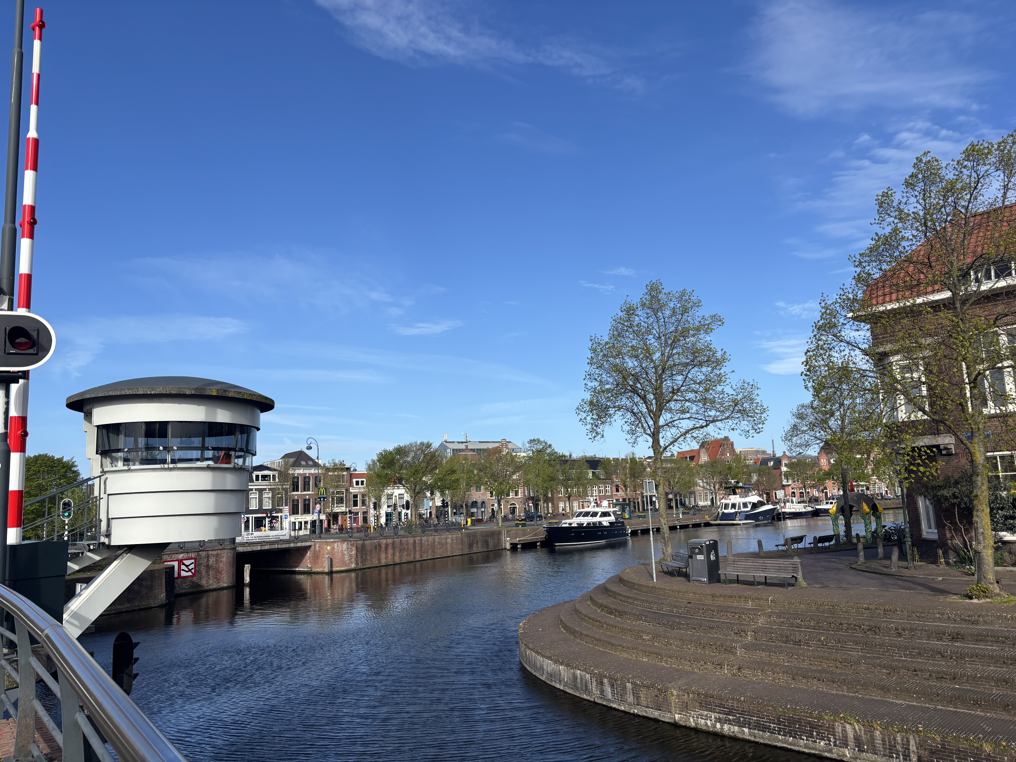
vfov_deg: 53.1
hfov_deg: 67.3
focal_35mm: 26
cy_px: 381
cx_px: 508
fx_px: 763
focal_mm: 5.96
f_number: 1.6
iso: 50
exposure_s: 1/3311
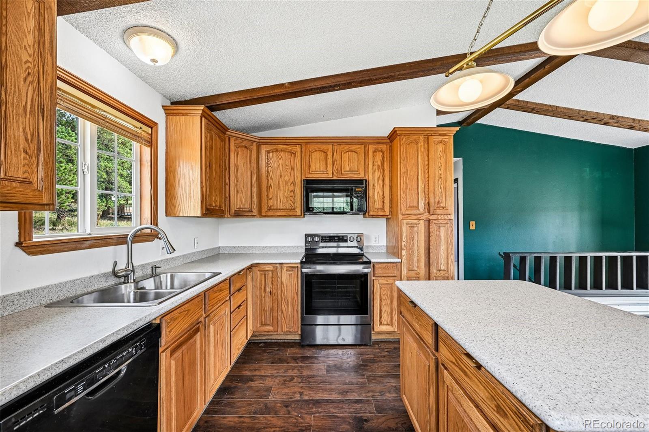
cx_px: 324
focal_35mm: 14
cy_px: 216
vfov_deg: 81.2
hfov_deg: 104.3
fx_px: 252
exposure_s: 1/10
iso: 400
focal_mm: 14
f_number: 10
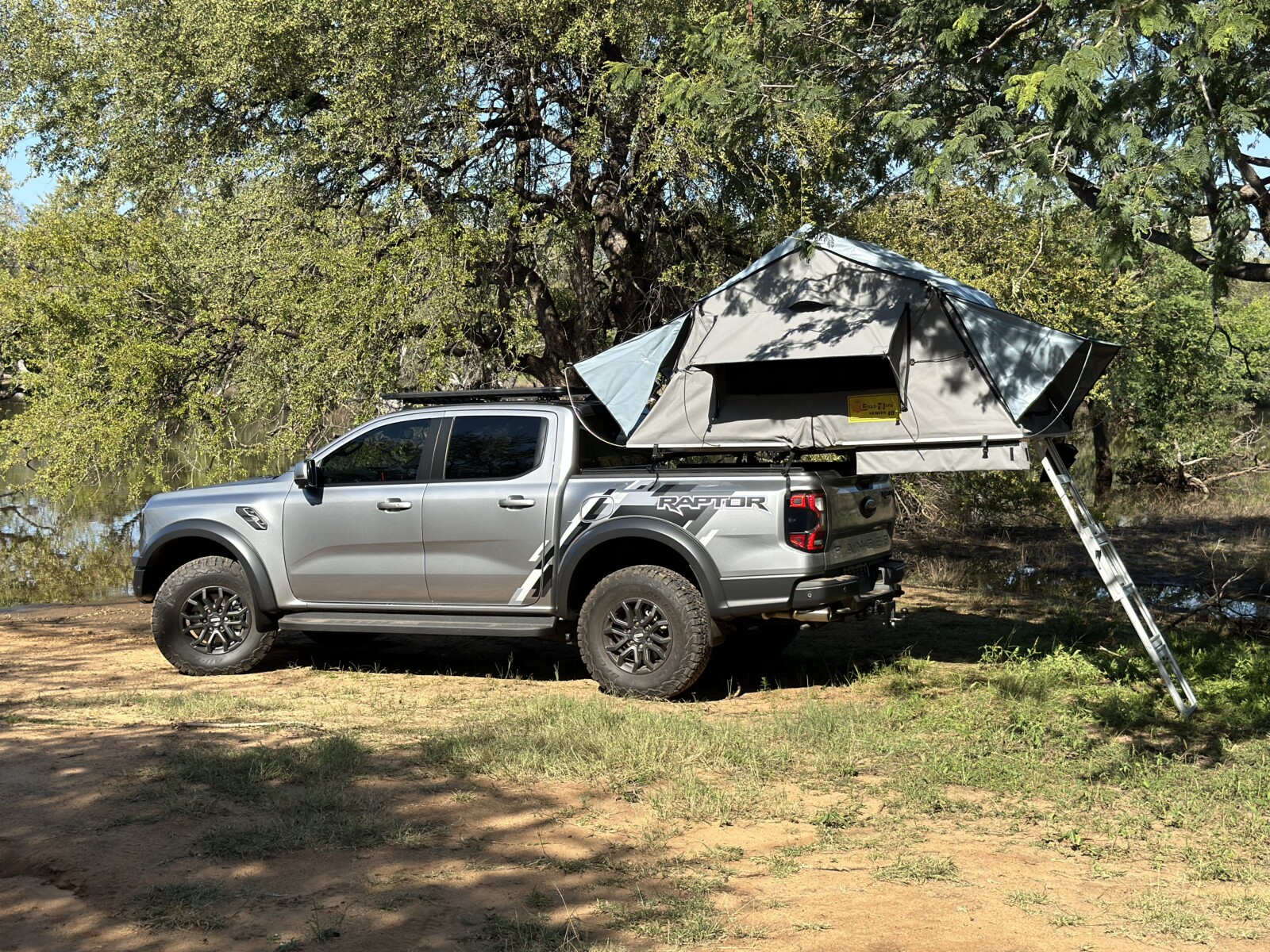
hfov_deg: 39.7
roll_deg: -1.1
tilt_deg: -5.0
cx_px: 635
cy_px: 476
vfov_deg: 30.3
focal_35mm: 48
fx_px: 1761
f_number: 1.78
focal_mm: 6.86
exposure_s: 1/3367
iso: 100
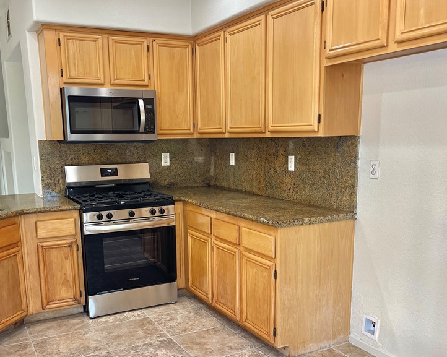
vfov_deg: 40.8
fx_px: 476
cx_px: 201
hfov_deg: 50.2
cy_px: 225
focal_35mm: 36
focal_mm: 5.1
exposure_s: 1/120
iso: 125
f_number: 1.6
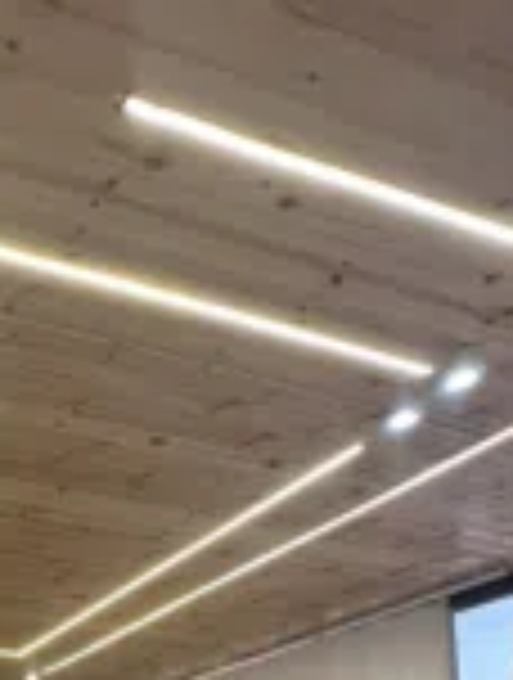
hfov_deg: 32.3
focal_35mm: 37
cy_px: 847
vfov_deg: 36.4
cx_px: -99
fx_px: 728
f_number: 2.2
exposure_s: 1/50
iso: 160
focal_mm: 2.22
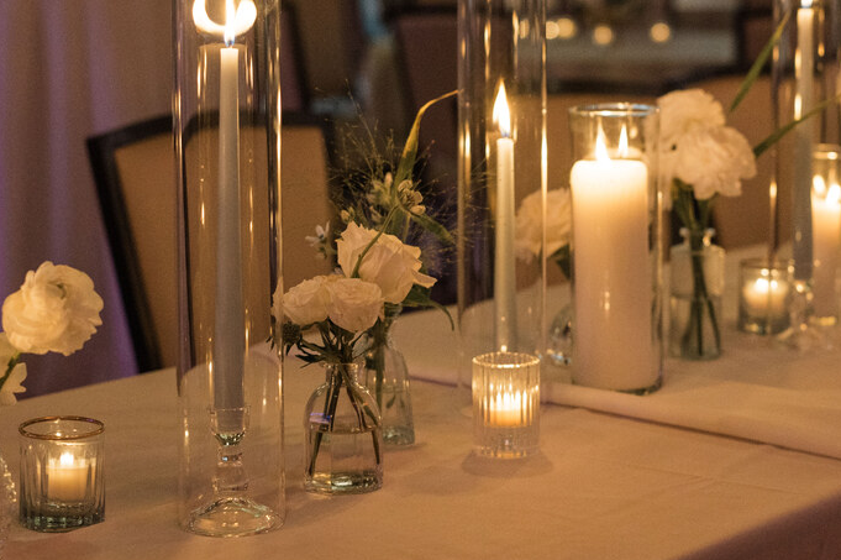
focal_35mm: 94
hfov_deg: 21.7
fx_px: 2194
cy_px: 52
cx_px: 462
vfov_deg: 14.4
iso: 1600
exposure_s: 1/320
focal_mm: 50
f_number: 2.8
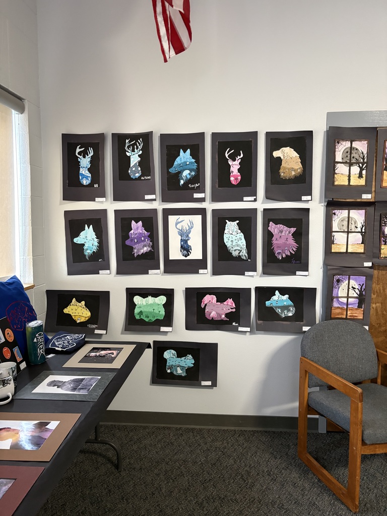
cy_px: 258
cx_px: 194
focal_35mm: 26
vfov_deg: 67.3
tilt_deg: -3.1
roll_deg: -0.1
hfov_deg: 53.1
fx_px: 388
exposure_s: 1/40
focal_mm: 5.96
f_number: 1.6
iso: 320
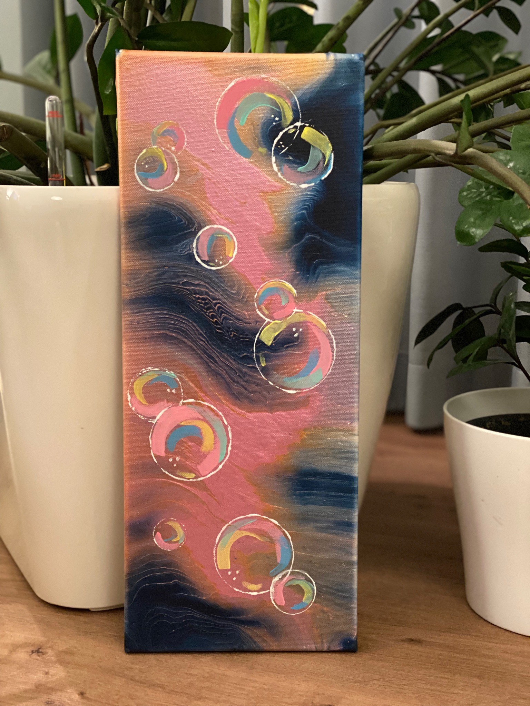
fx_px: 1062
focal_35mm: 52
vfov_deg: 36.8
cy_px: 353
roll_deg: -0.4
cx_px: 265
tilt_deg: -10.2
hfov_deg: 28.0
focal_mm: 6
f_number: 2
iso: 400
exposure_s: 1/14
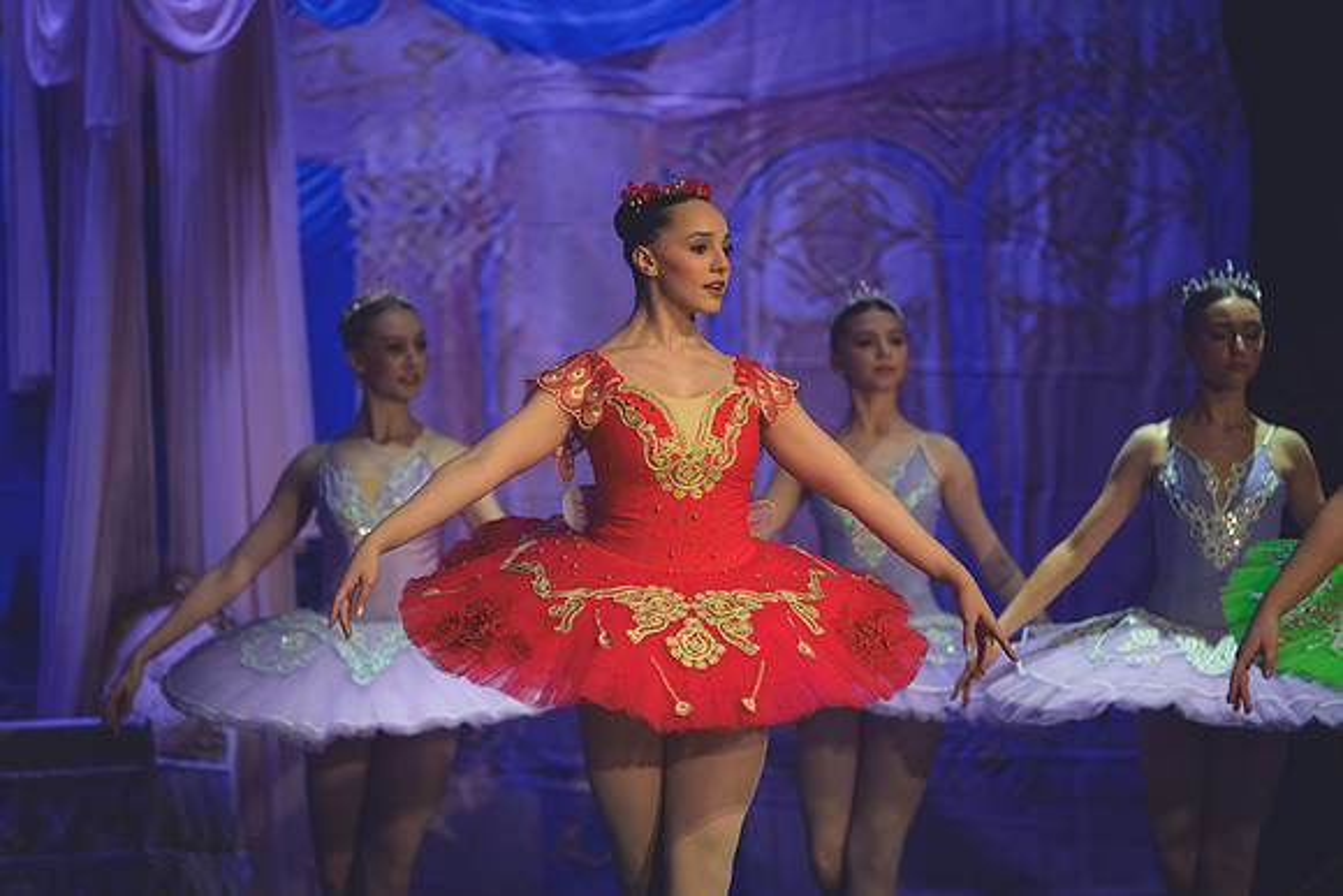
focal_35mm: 190
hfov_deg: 10.8
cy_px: 448
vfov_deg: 7.2
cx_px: 672
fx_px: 7089
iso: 900
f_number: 2.8
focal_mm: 190
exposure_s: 1/320
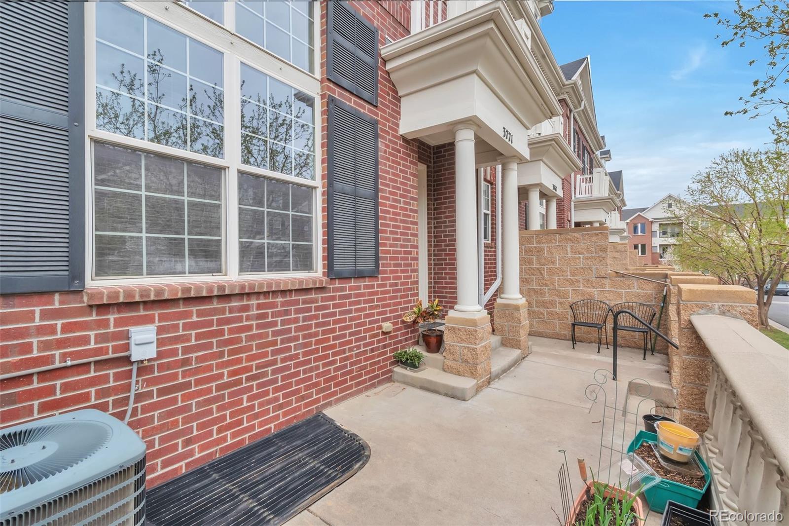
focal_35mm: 15
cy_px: 263
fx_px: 329
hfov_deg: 100.4
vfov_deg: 77.3
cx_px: 394
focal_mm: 10
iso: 125
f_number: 16
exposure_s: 1/60
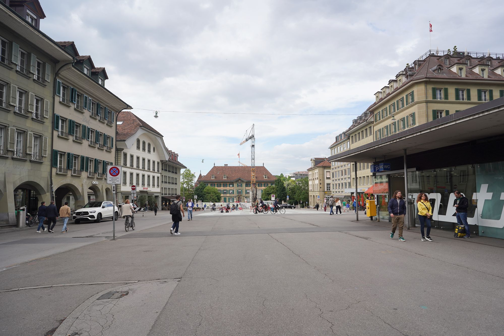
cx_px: 252
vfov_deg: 53.1
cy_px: 168
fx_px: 336
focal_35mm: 24
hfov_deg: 73.7
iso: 100
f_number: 11
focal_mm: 24
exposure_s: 1/100
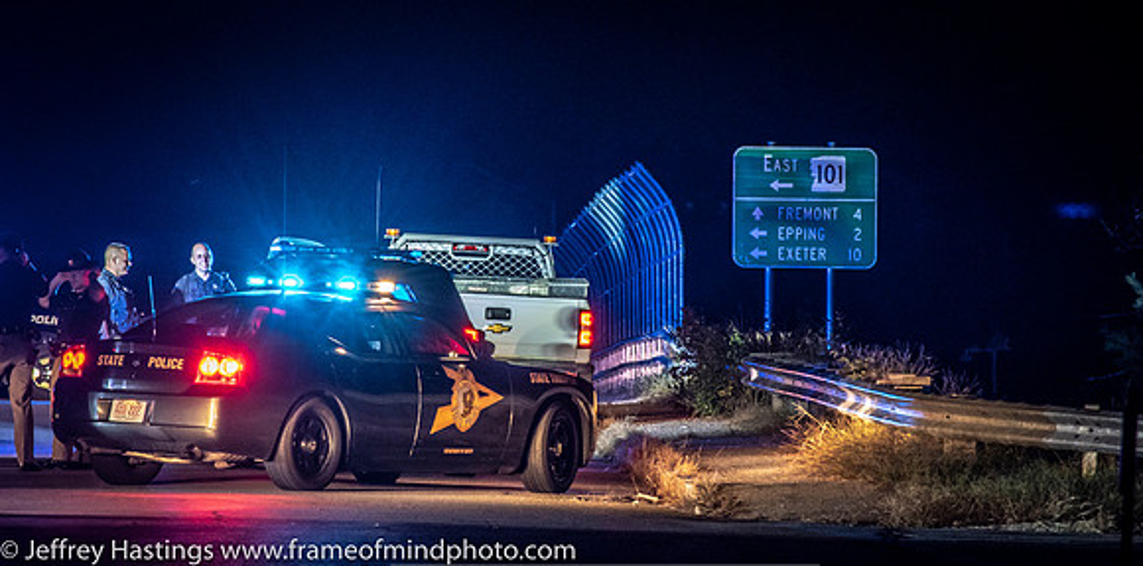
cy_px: 241
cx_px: 533
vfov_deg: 3.3
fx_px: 9783
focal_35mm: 332
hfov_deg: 6.7
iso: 2000
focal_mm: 190
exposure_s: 1/13
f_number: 5.6
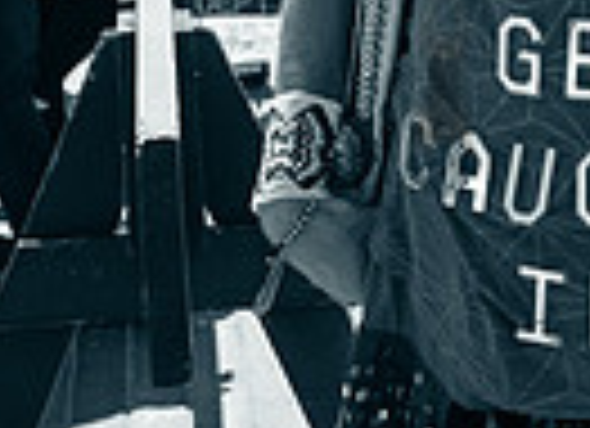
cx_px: 732
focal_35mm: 131
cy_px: -201
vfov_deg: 10.7
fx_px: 2206
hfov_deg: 14.7
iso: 100
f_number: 3.5
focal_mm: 24
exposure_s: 1/1000
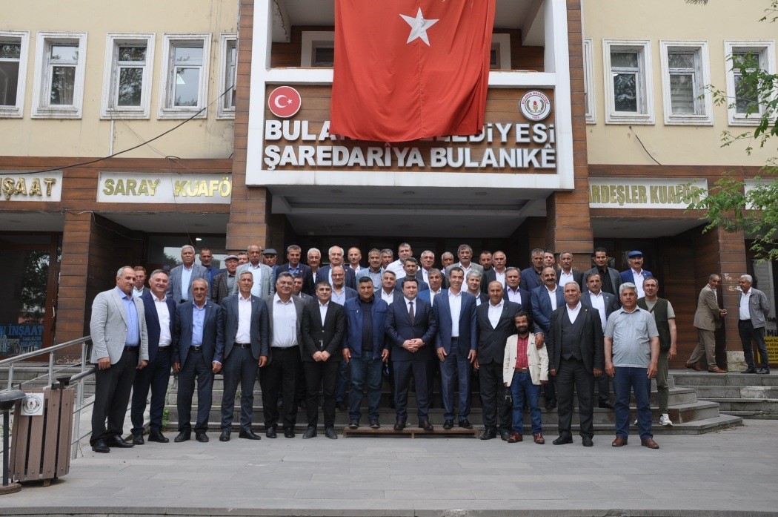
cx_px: 389
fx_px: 647
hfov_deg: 62.0
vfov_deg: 43.5
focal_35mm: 30
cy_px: 258
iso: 200
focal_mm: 20
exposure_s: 1/125
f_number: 5.6
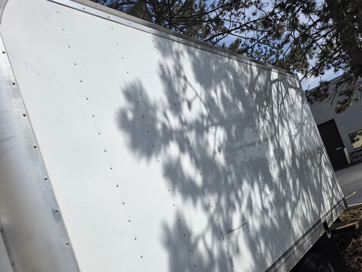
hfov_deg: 55.1
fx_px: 345
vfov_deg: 42.4
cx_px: 209
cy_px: 180
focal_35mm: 33
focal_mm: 6.3
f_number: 1.7
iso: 64
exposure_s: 1/7944
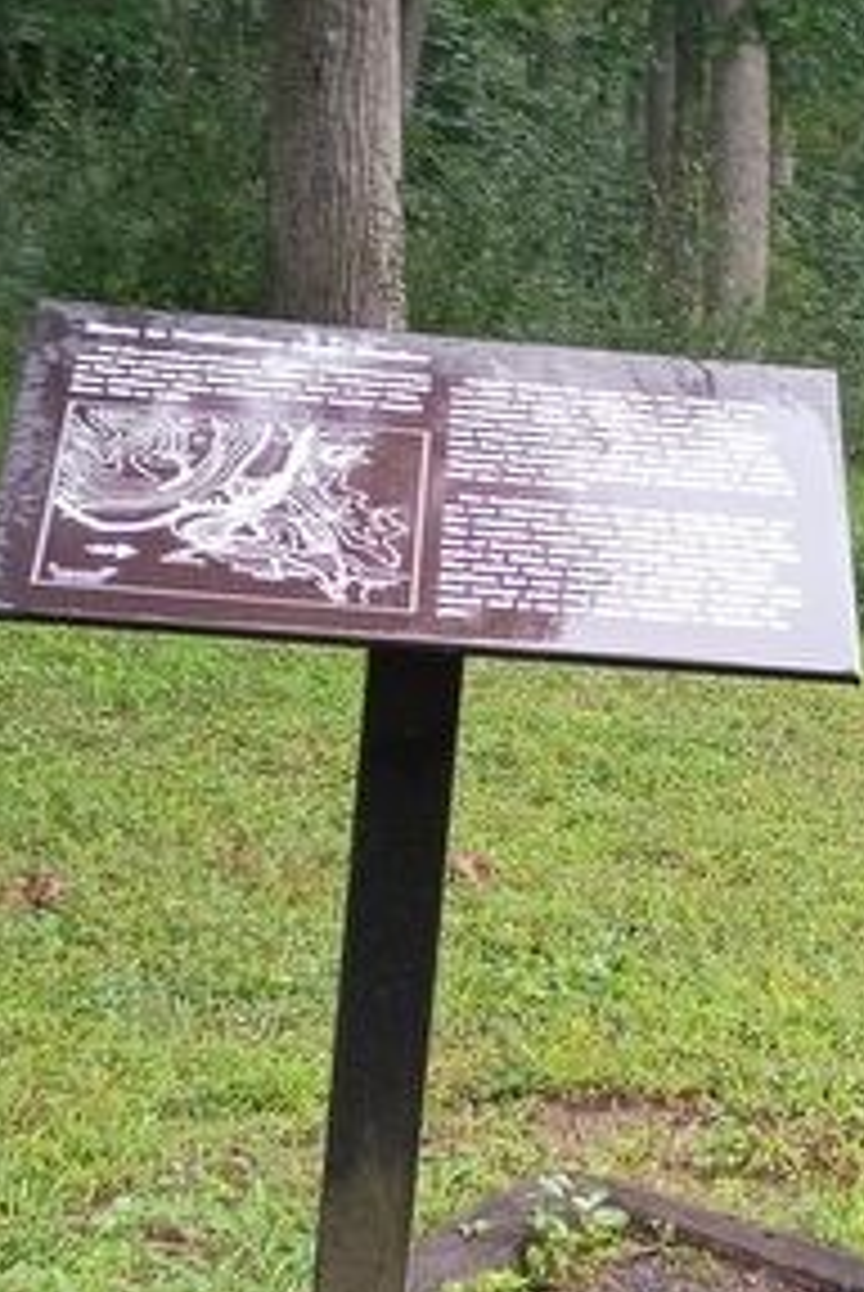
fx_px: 3016
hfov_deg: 16.1
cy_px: 617
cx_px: 765
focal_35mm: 84
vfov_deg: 24.2
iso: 388
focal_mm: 4.27
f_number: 1.8
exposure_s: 1/60
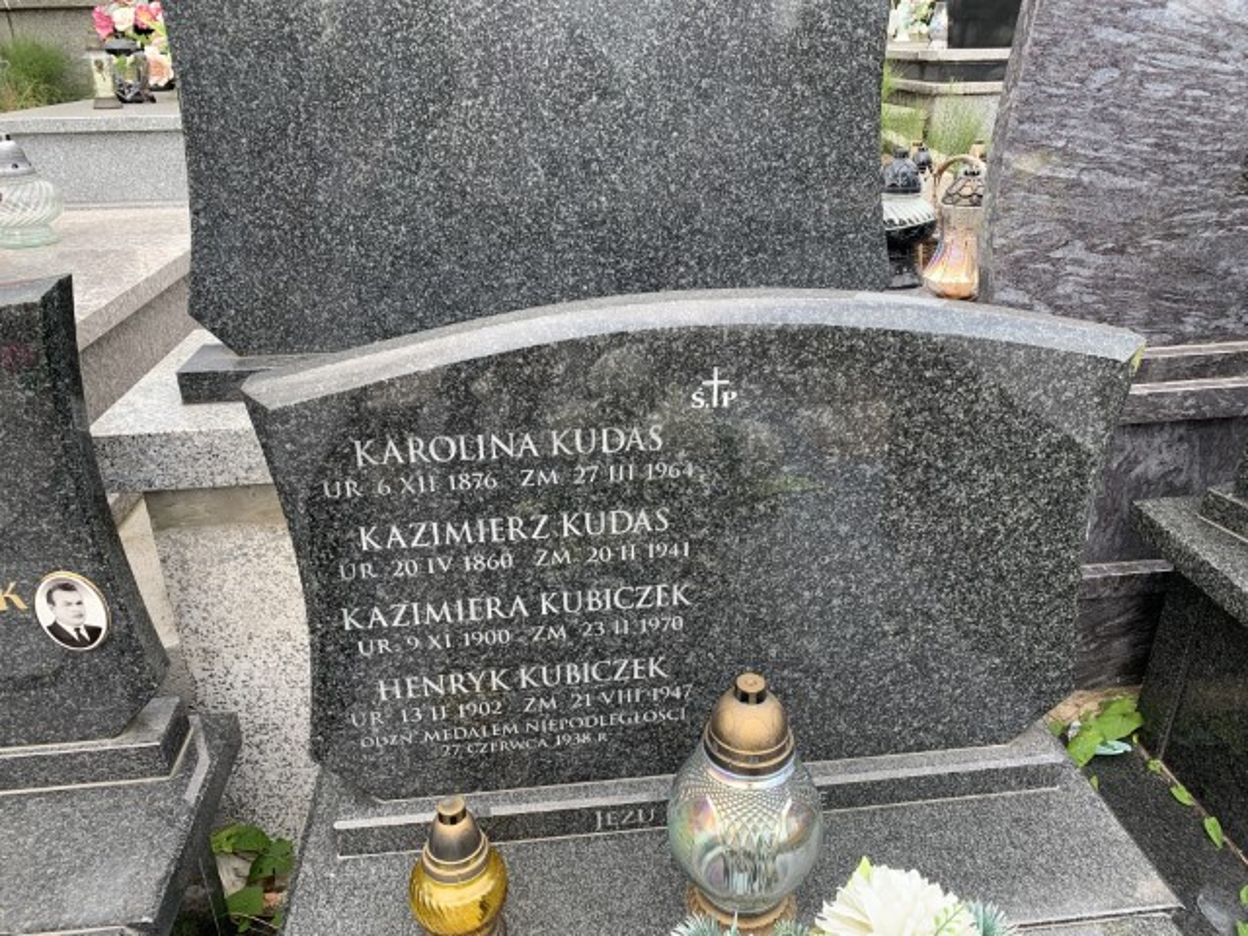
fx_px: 937
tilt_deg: -24.4
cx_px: 624
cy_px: 468
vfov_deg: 53.1
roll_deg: +0.2
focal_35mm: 26
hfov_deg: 67.3
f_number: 1.8
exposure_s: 1/132
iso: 25
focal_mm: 4.25
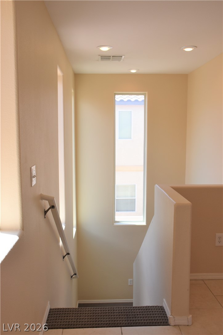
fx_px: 321
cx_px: 112
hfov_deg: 38.4
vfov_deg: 55.1
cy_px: 168
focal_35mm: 34
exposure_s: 1/250
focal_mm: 23
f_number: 8
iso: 400
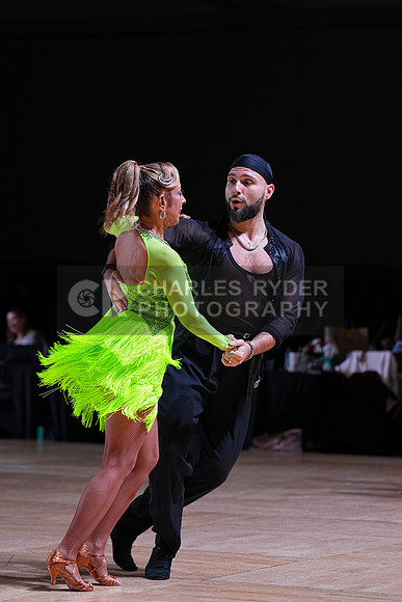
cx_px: 201
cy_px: 301
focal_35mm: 135
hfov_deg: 10.2
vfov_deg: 15.2
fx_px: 2260
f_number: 4
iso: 1000
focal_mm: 135
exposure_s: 1/400
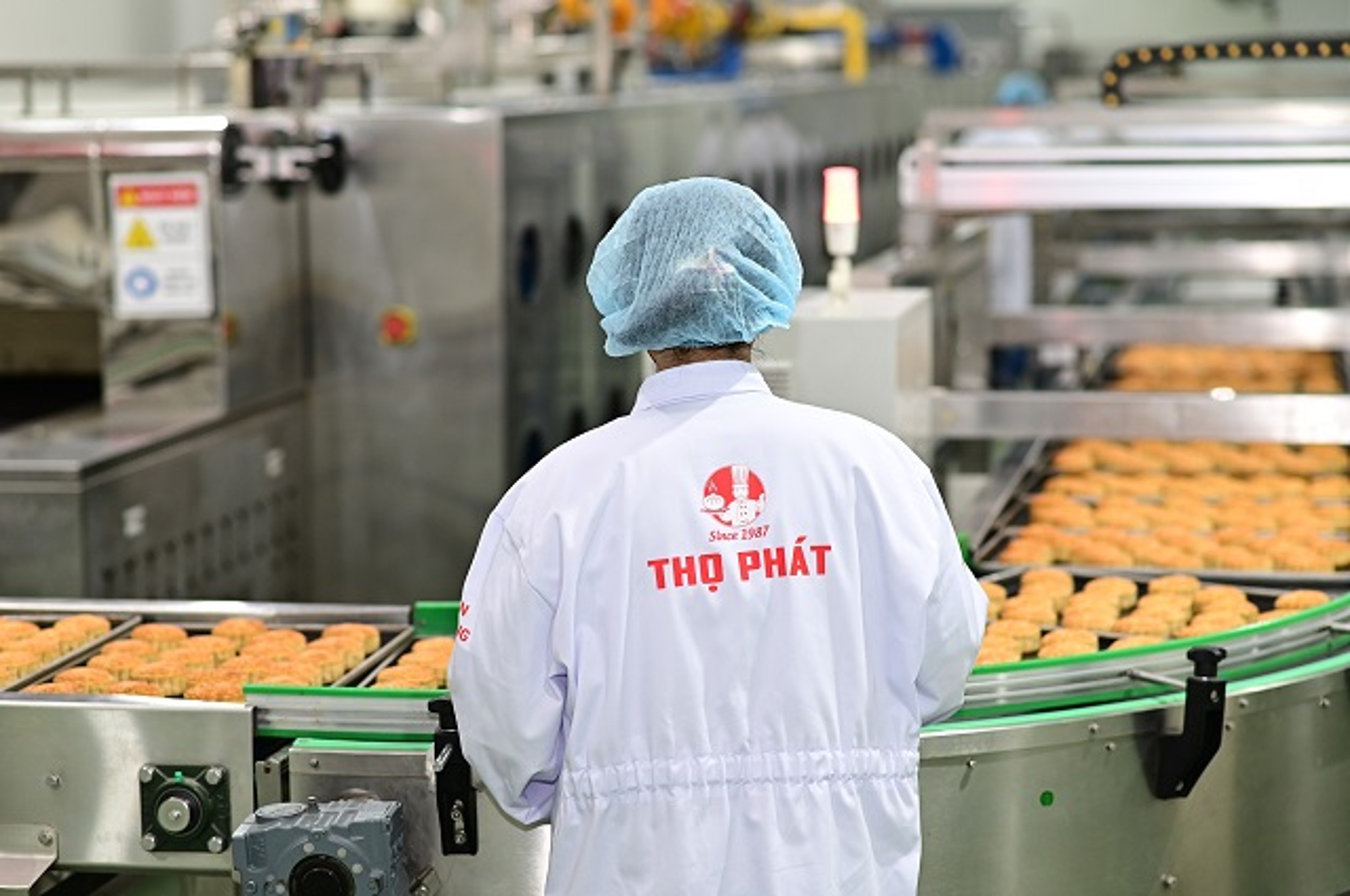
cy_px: 448
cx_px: 675
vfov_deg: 16.0
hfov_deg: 23.9
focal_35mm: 85
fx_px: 3183
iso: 800
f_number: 2.8
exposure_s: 1/160
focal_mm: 85
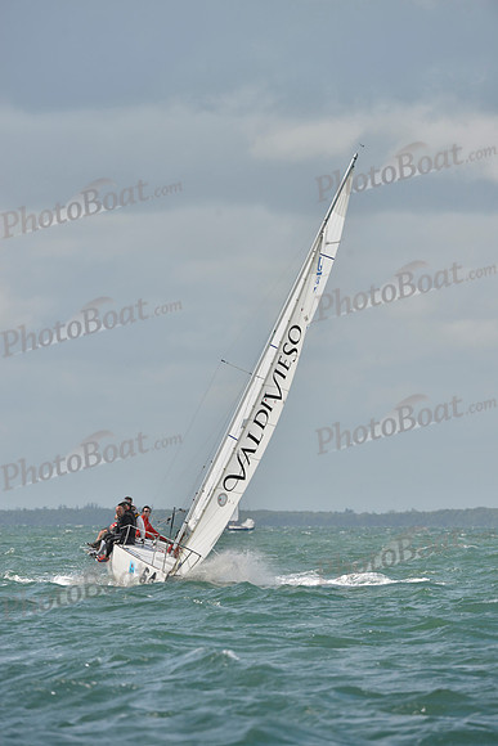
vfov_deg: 5.2
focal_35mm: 400
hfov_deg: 3.4
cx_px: 249
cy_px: 373
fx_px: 8294
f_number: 9
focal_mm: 400
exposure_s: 1/1250
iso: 280
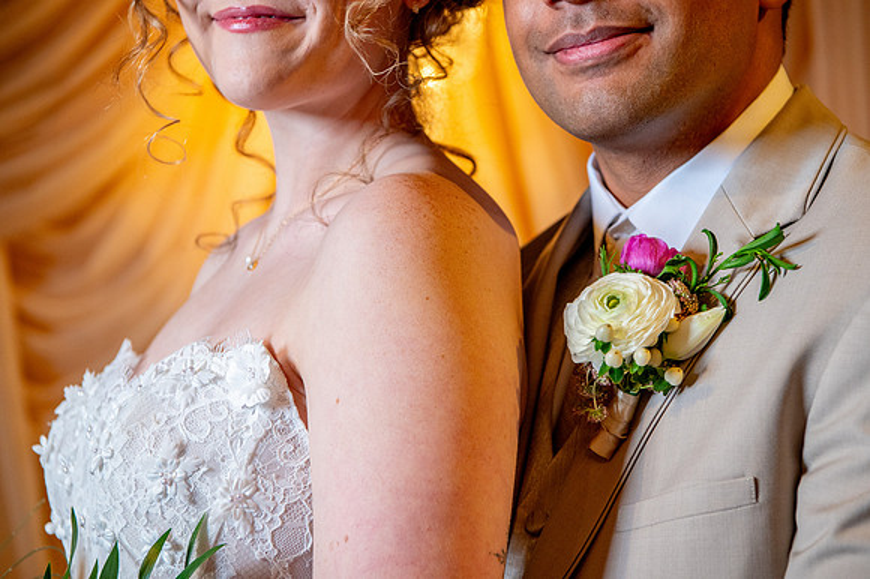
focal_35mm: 73
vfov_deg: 18.6
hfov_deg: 27.6
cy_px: 276
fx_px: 1769
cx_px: 455
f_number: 5
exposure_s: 1/320
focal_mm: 70
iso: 2000
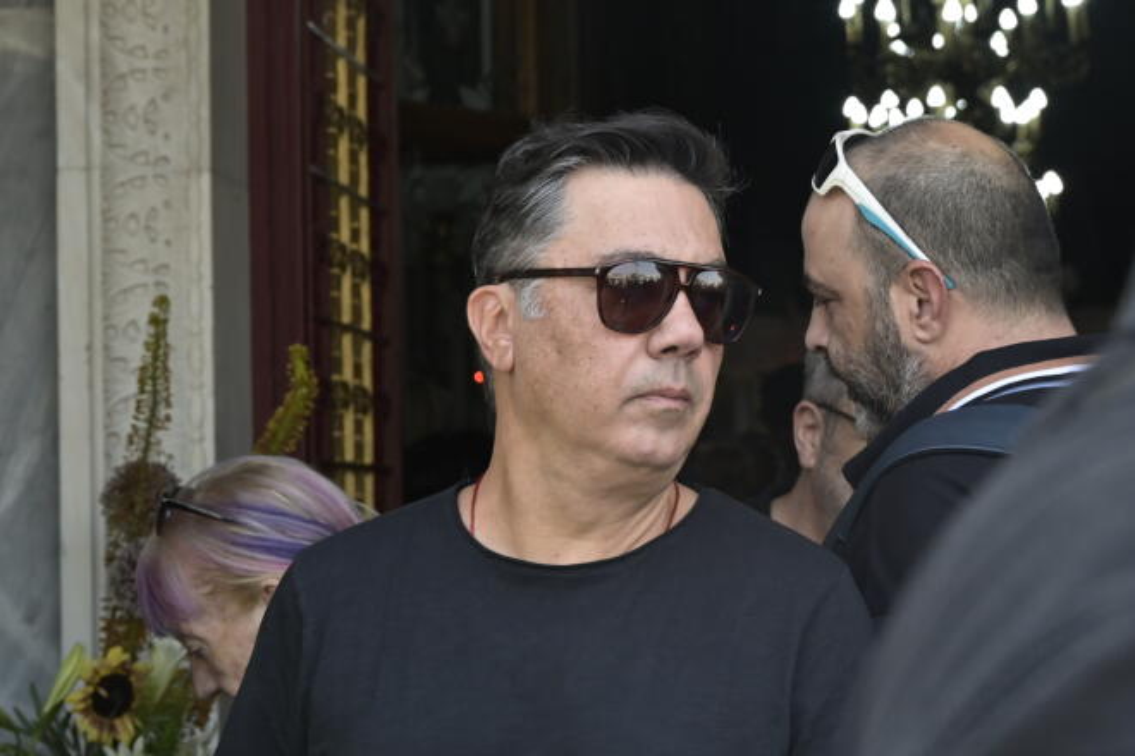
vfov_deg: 11.6
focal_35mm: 118
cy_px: 378
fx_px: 3720
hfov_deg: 17.3
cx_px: 568
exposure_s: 1/400
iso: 1000
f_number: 8
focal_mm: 79
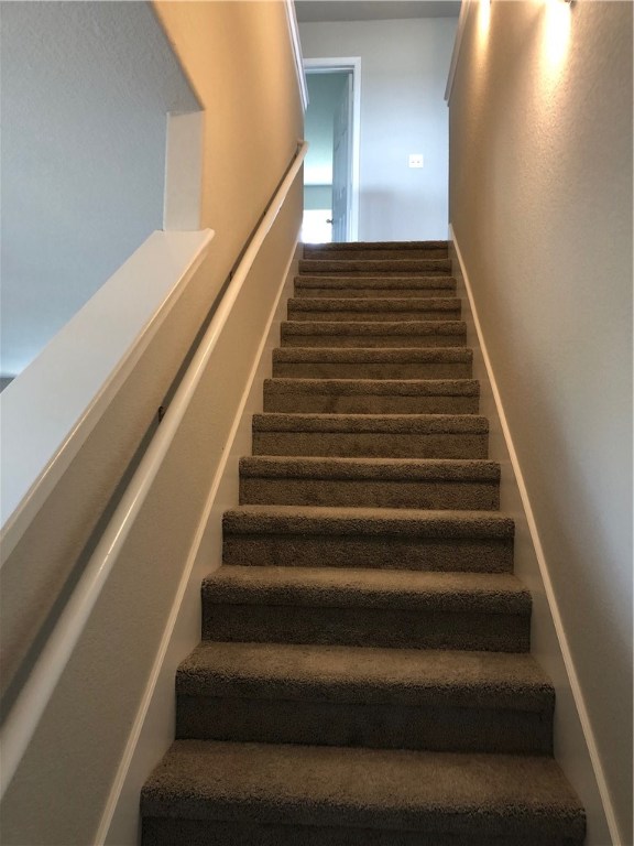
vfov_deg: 63.4
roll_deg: -1.0
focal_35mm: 28
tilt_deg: +4.0
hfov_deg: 49.7
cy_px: 423
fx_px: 684
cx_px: 317
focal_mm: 3.99
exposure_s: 1/15
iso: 50
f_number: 1.8
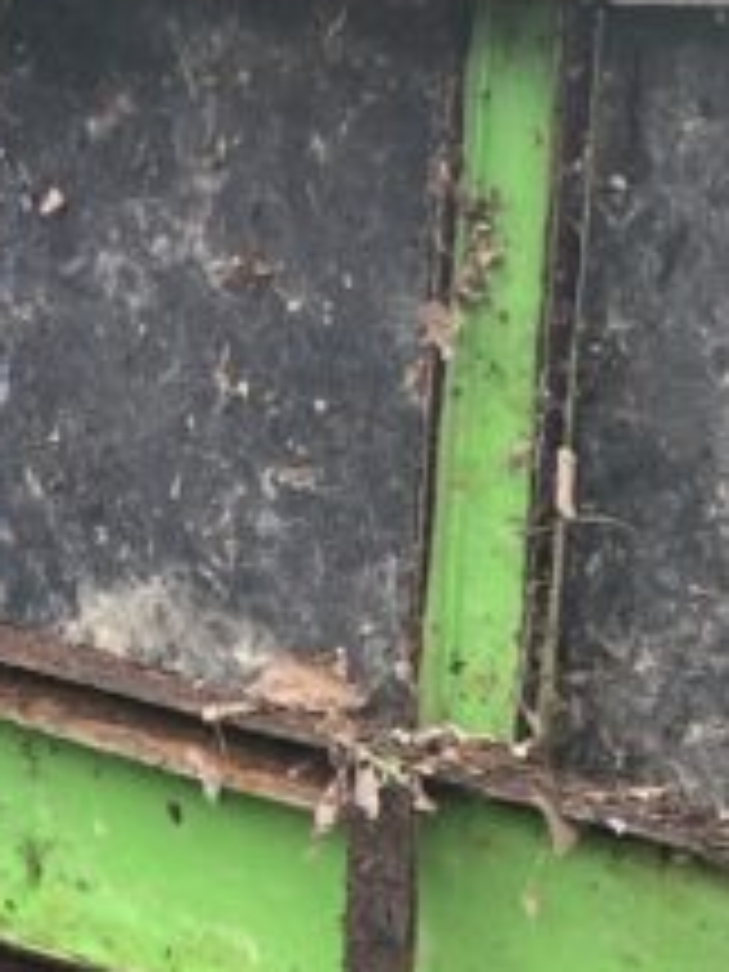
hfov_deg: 11.5
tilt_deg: -18.4
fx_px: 3454
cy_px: 288
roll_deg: -10.5
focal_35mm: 123
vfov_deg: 16.0
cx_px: -410
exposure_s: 1/122
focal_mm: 4.25
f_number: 1.8
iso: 50
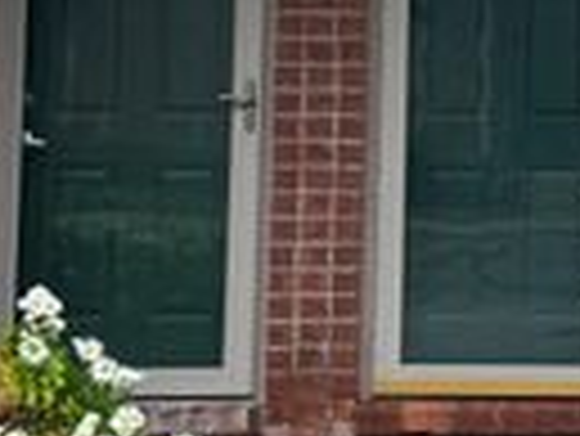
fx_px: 1560
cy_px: -34
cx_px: 652
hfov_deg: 20.0
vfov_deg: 15.5
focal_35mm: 93
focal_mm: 6.76
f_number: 1.78
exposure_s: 1/239
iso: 80
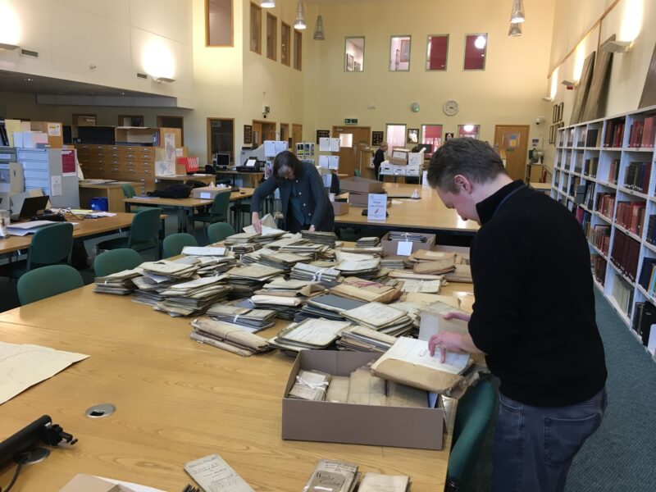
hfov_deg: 61.7
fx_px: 550
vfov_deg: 48.2
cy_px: 246
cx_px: 328
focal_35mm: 29
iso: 80
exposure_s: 1/33
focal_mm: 4.15
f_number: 2.2
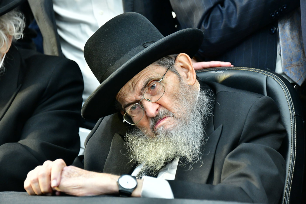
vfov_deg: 9.1
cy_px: 102
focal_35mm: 150
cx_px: 153
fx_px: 1275
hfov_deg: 13.7
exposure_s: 1/100
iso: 3200
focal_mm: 150
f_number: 5.6
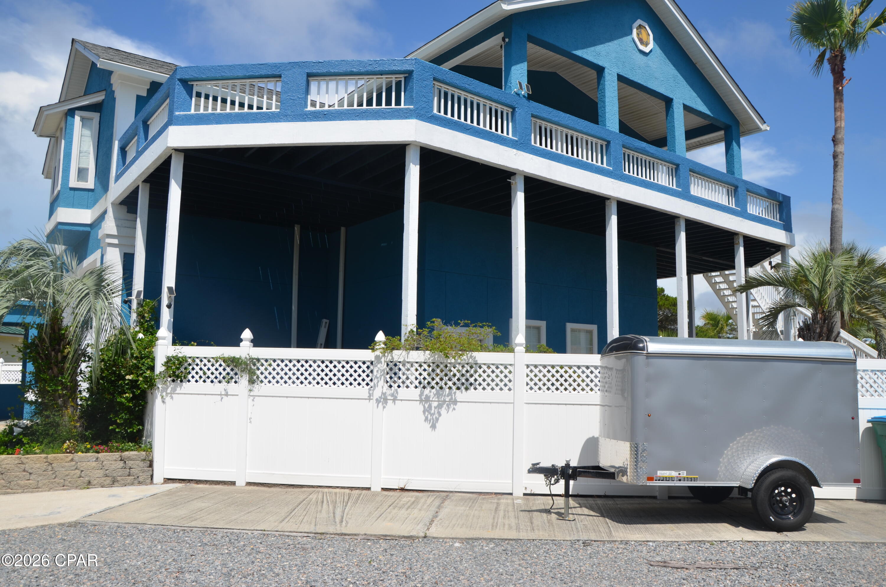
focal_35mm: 27
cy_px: 294
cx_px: 443
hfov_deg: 67.5
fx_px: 663
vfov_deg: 47.7
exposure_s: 1/250
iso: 100
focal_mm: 18
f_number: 8
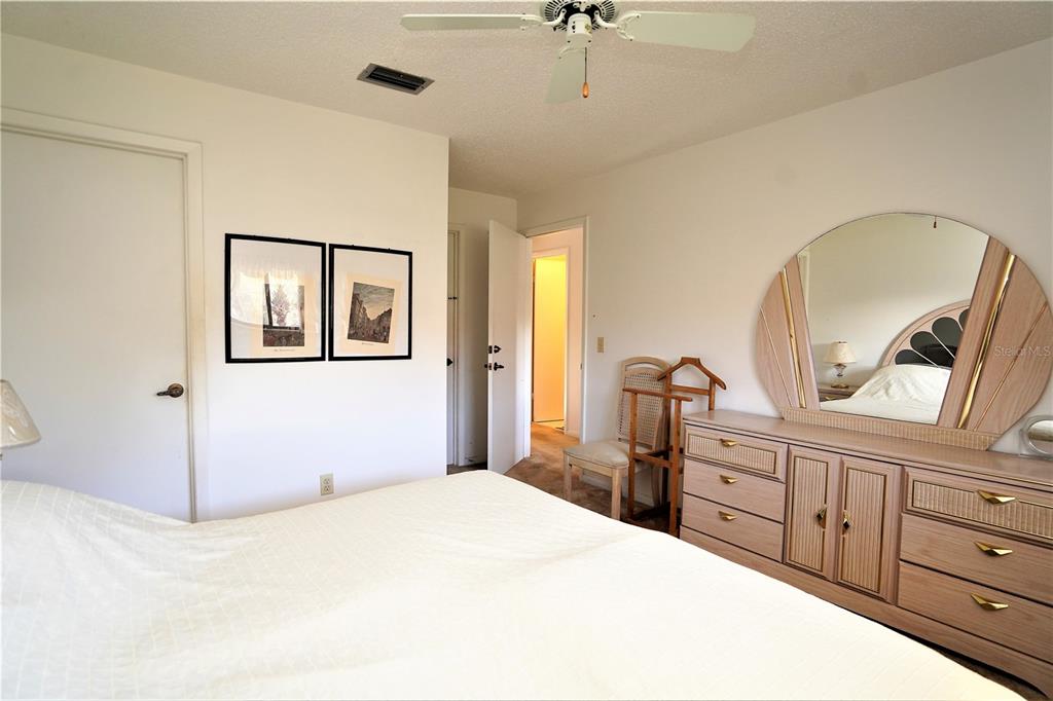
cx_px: 526
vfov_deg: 73.7
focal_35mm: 16
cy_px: 350
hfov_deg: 96.8
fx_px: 468
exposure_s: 1/160
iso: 1250
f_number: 4
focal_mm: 16
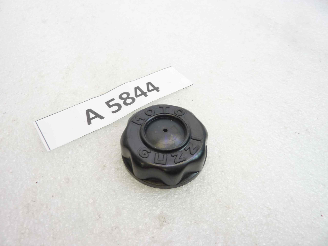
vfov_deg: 54.9
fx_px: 237
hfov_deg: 69.4
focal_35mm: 25
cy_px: 123
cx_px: 164
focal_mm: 4.1
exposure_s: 1/20
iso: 80
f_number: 3.3
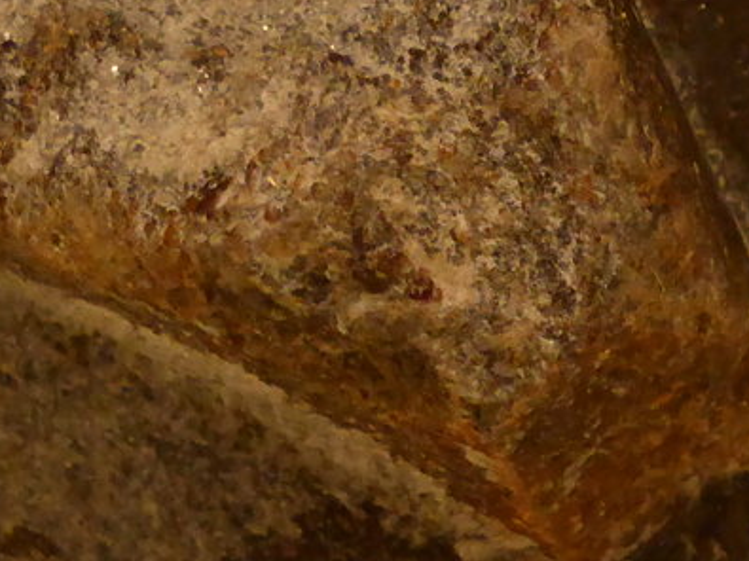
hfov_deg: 5.0
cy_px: 76
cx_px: 468
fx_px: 8501
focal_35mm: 393
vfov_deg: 3.8
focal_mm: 16.1
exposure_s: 1/60
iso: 400
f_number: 5.2
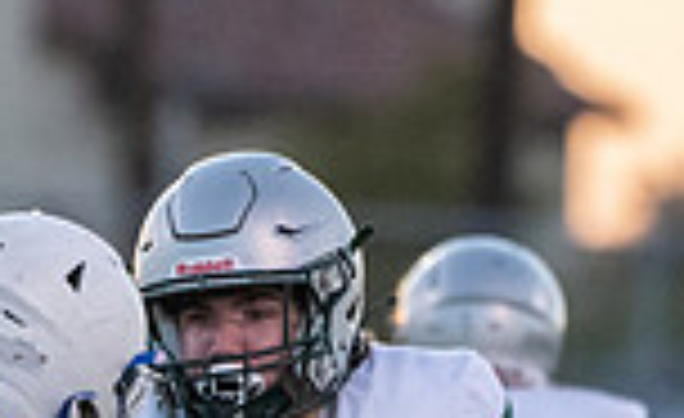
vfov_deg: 0.7
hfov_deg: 1.1
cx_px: 326
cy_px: 537
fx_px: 35618
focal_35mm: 1922
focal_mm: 400
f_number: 5.6
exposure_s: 1/1250
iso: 5000
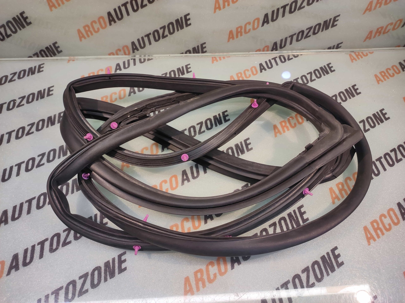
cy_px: 152
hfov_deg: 91.1
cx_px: 202
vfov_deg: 74.7
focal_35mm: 17
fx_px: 199
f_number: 1.79
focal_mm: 4.74
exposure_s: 1/33
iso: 129
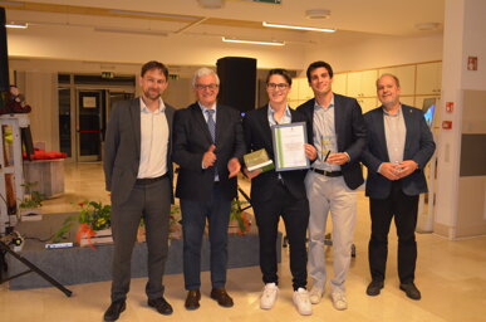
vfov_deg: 36.7
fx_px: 485
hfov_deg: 53.2
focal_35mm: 36
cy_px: 161
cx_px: 243
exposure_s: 1/60
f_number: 4
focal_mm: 24
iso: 2800
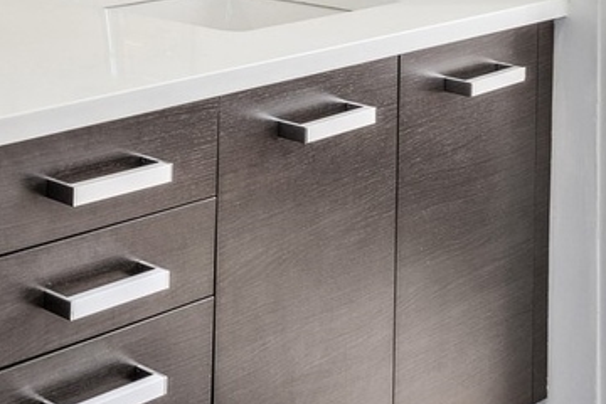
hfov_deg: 20.0
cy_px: -231
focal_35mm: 72
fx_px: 1212
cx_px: -497
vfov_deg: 16.9
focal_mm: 16
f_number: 8
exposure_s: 1/20
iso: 320
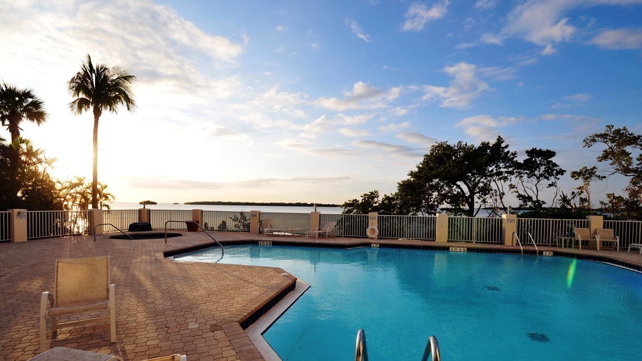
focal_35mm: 16
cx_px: 316
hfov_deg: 99.4
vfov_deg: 66.6
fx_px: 272
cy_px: 211
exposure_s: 1/250
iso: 200
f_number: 8
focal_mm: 10
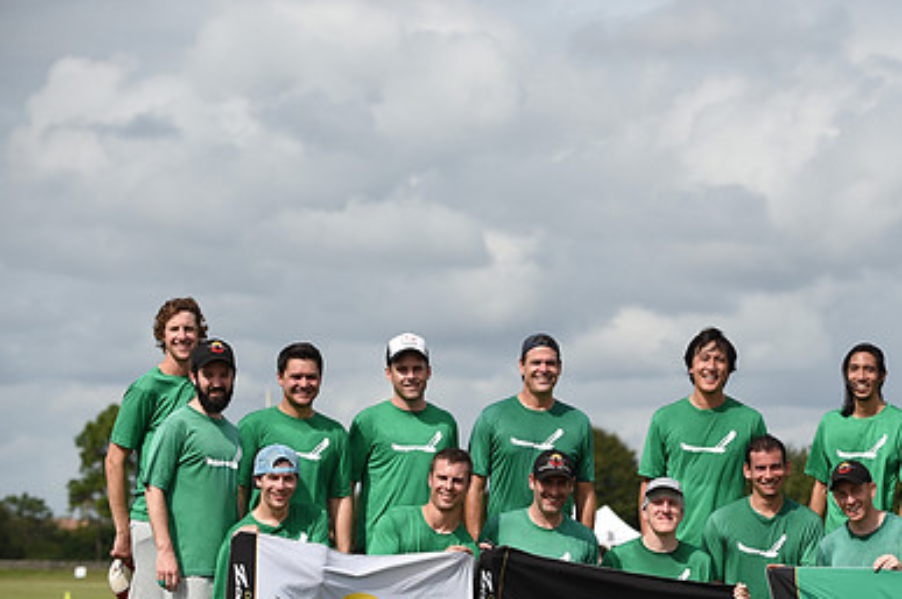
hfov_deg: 13.4
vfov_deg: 8.9
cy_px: 445
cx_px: 636
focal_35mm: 153
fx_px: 3829
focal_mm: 102
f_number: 5
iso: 100
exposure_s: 1/1600
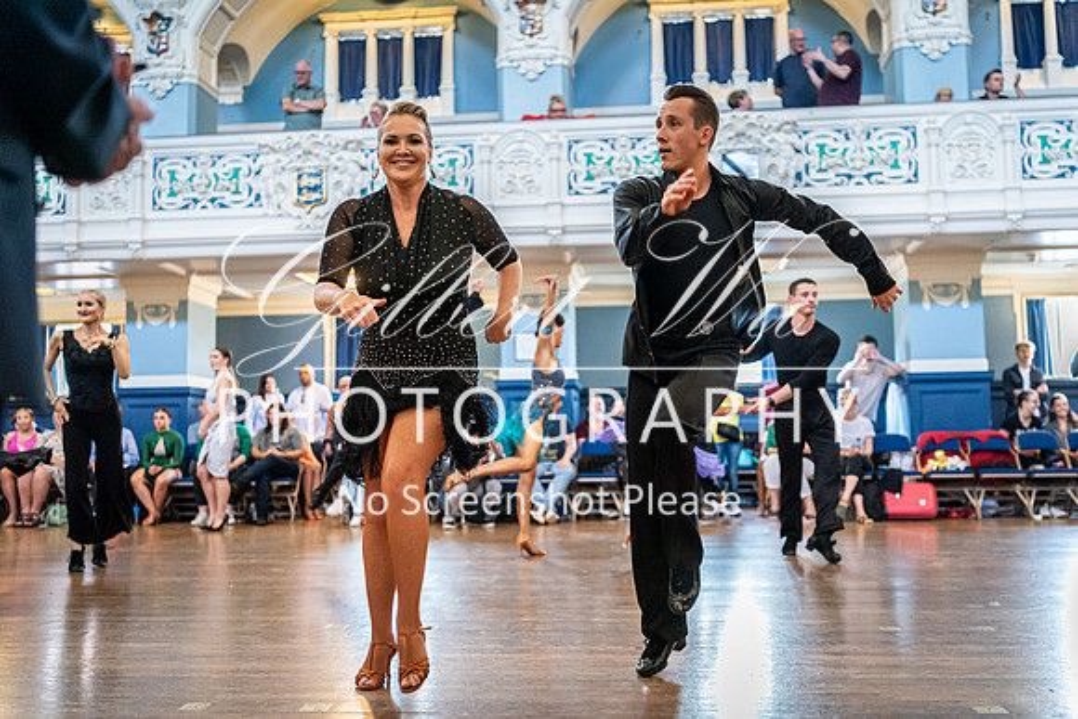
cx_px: 539
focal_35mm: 35
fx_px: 1048
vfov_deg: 37.9
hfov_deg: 54.4
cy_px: 360
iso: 6400
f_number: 2
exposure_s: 1/500
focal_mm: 35
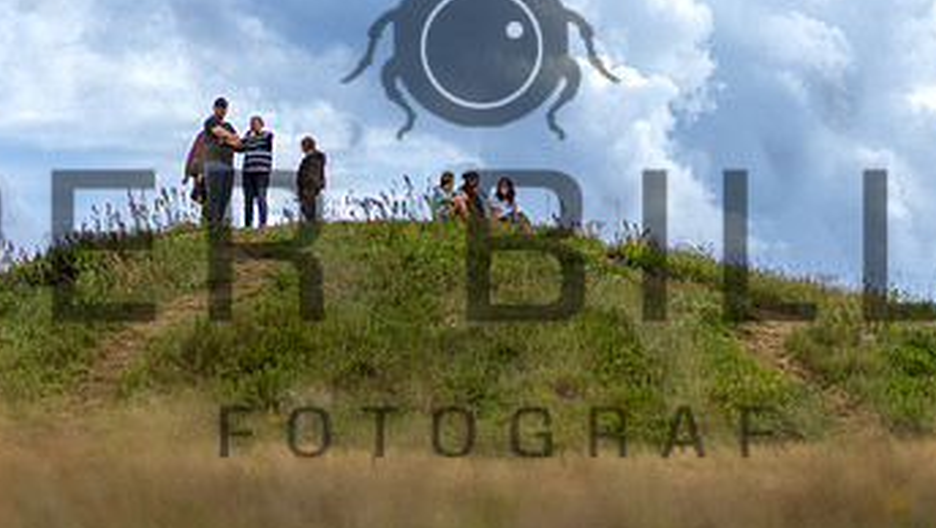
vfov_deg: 8.1
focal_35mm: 150
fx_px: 3725
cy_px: 113
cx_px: 460
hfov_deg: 14.3
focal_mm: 85
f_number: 1.4
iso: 80
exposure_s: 1/8000
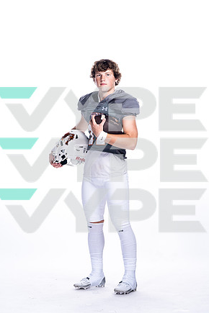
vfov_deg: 17.5
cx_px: 102
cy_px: 160
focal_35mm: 117
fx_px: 1019
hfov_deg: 11.7
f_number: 5.6
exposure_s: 1/250
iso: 400
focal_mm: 113
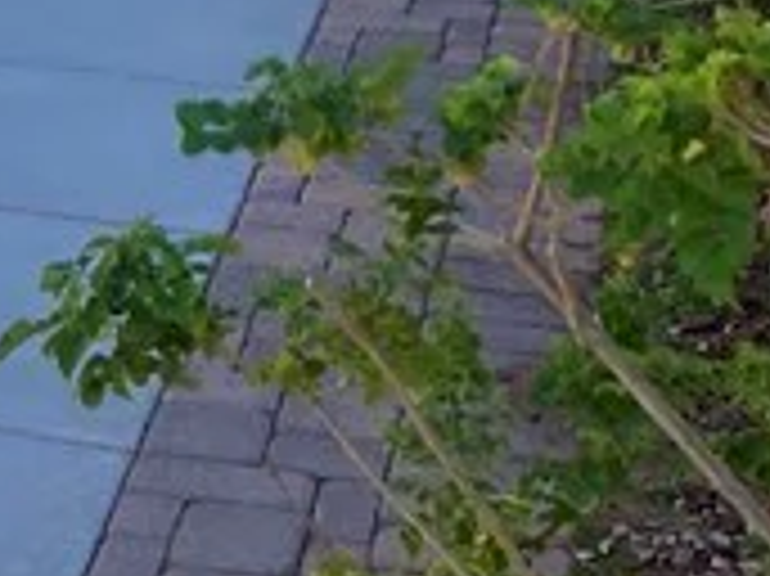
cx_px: -1234
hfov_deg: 10.4
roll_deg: +0.7
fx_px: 3468
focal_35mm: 156
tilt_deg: -7.6
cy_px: -99
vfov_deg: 9.4
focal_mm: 4.25
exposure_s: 1/1193
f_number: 1.8
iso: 32
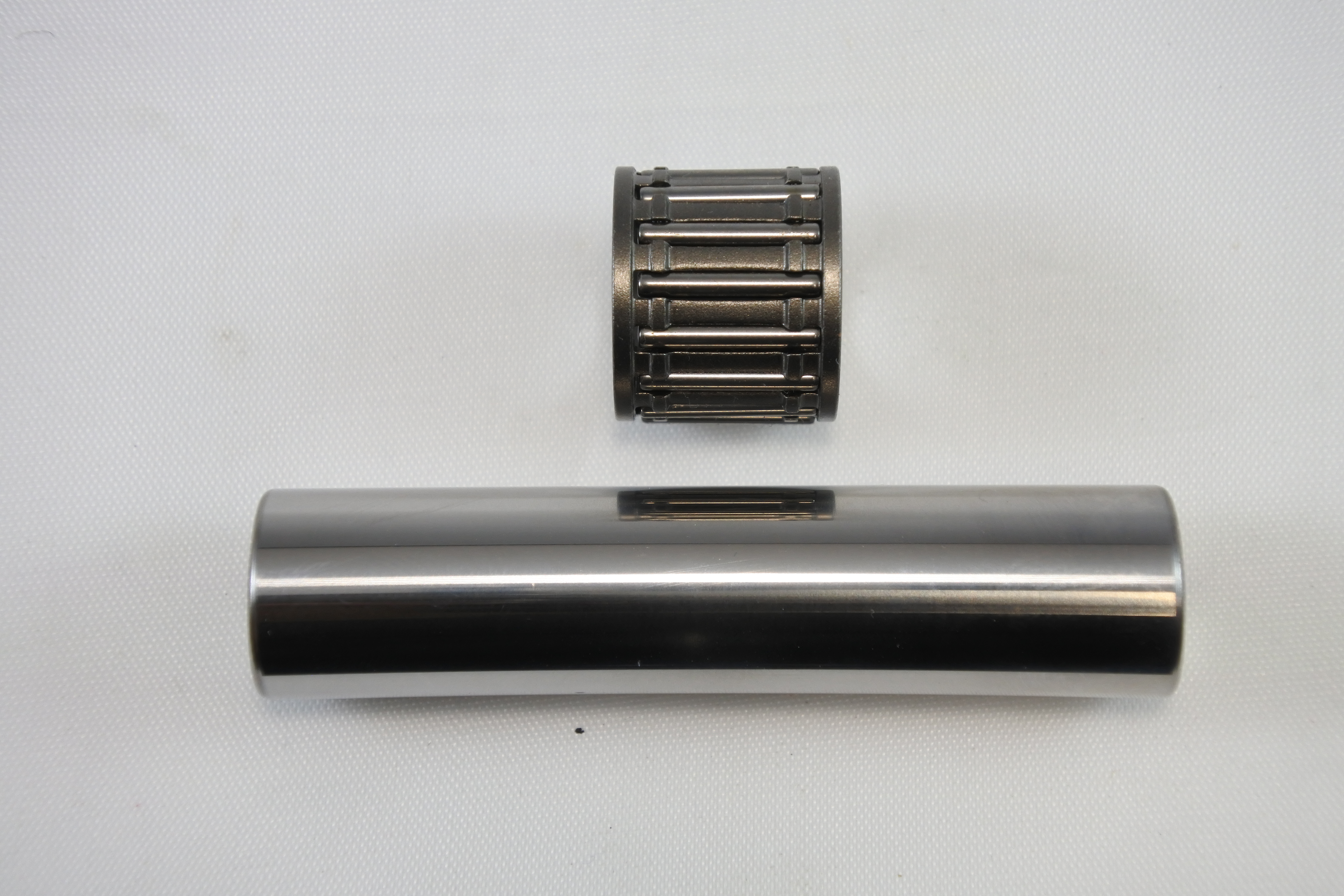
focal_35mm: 72
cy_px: 448
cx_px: 672
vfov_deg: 18.9
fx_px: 2688
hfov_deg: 28.1
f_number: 5.3
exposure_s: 1/125
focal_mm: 26.8
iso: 400
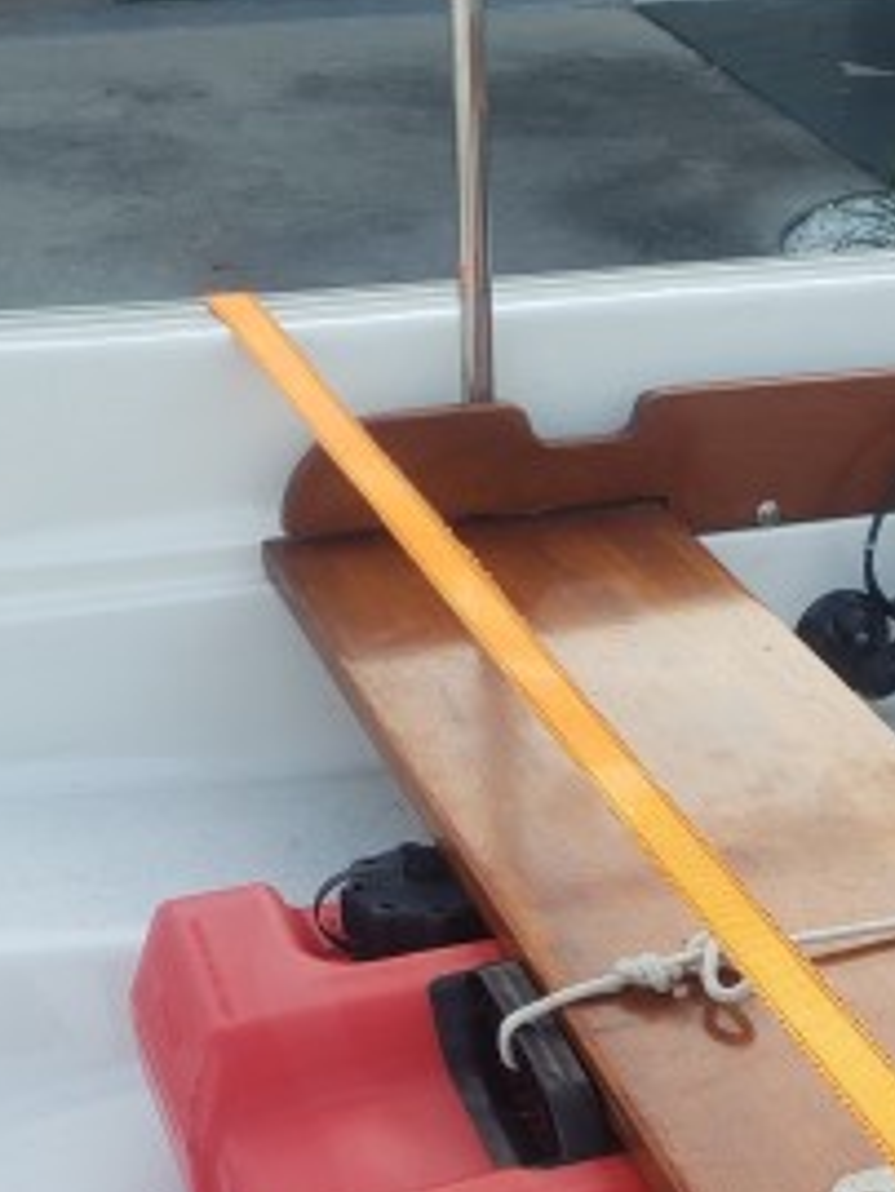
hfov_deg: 24.0
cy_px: 1095
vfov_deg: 31.5
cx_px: 926
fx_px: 1998
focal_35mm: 58
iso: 50
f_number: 2.4
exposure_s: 1/137
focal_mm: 4.3
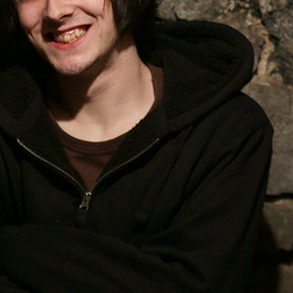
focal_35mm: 214
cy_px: -14
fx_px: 2049
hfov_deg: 8.2
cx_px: 91
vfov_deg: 8.1
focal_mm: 75
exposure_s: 1/25
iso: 1600
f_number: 2.8
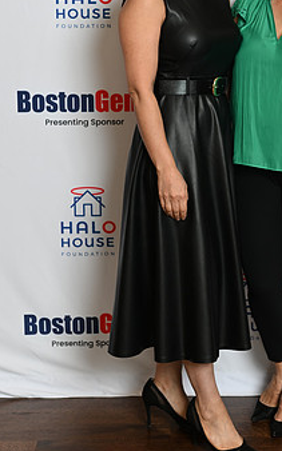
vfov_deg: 21.2
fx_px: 1206
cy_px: 159
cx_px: 224
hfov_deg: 13.3
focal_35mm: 98
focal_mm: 56
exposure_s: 1/80
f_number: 3.5
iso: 200
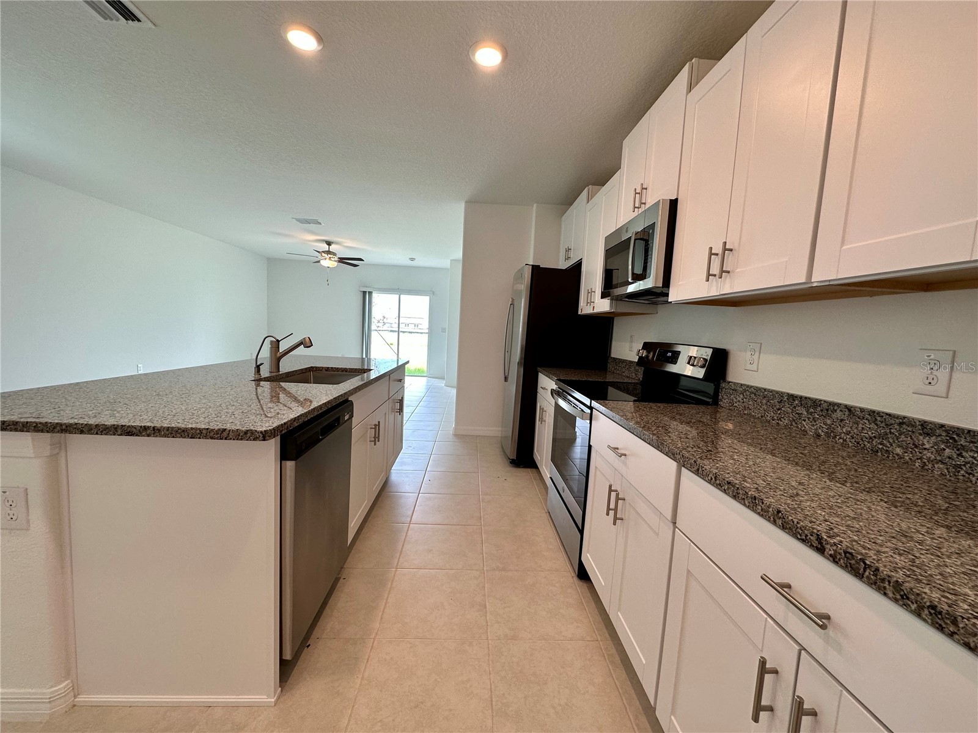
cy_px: 366
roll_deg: -2.8
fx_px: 396
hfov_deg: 102.1
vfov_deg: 85.7
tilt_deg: -5.8
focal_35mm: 14
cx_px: 489
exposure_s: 1/120
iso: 100
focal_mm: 2.22
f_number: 2.2
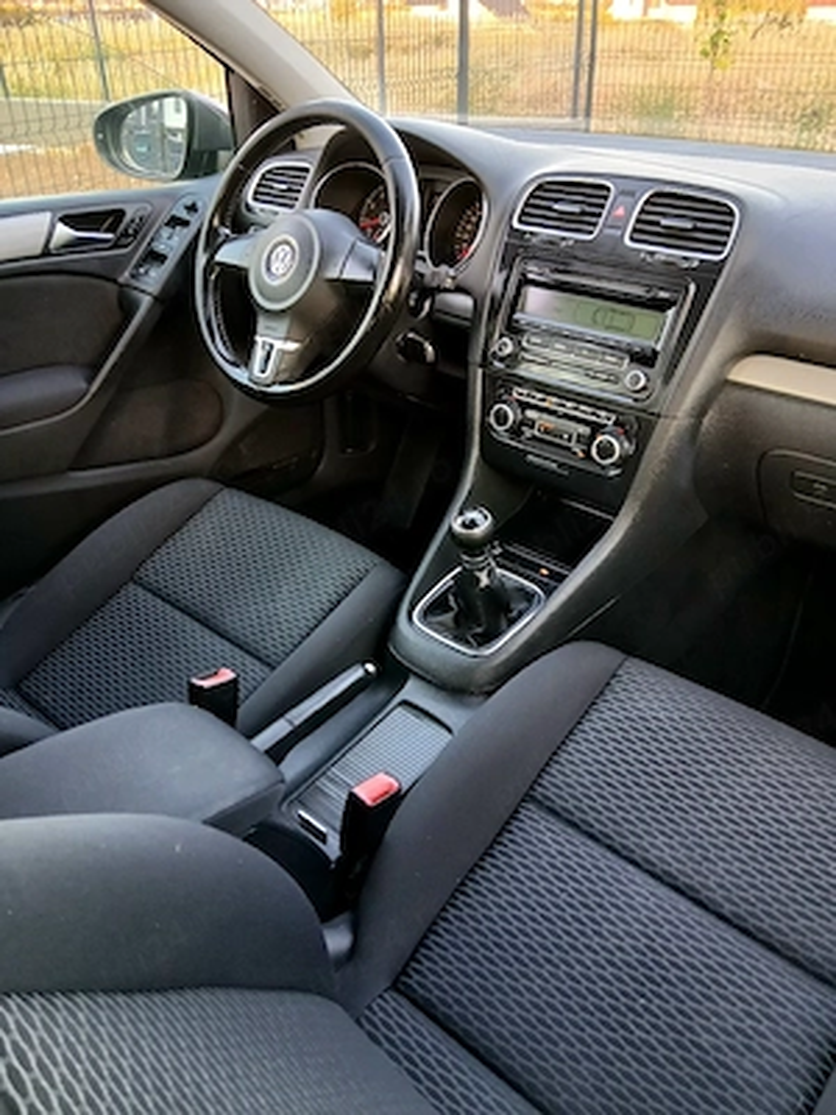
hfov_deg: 53.1
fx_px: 837
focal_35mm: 26
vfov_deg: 67.3
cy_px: 558
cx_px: 418
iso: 200
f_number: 1.8
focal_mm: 3.98
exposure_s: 1/33.3
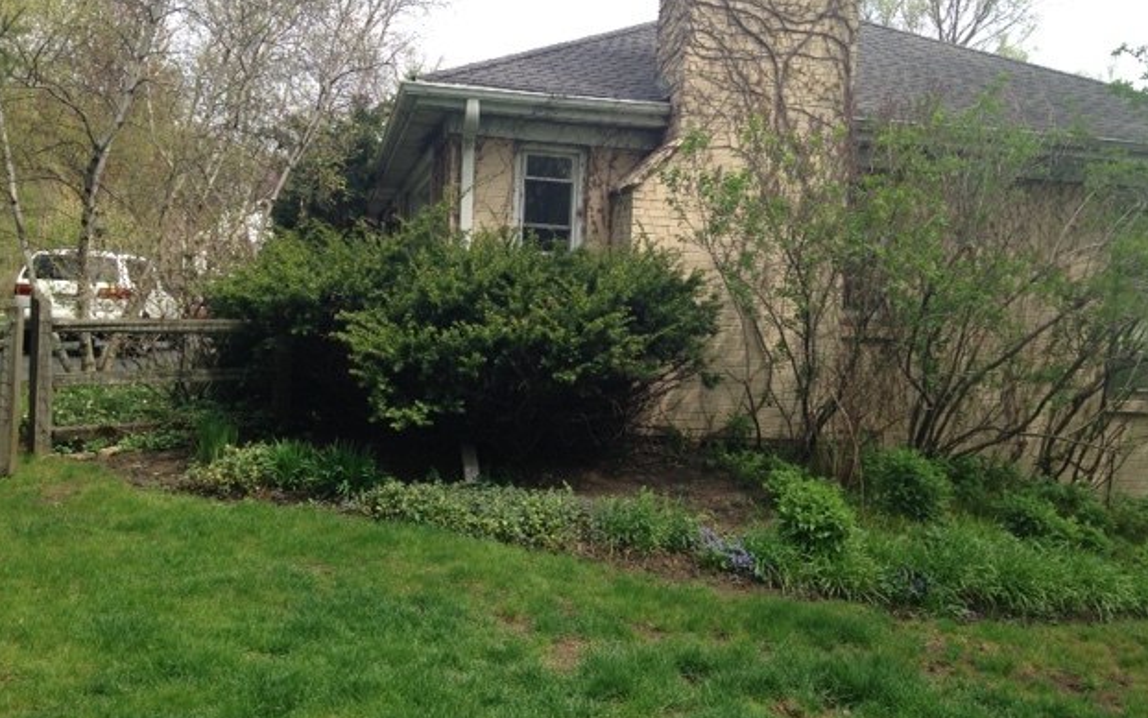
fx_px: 1127
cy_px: 321
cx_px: 572
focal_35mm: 36
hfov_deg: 54.0
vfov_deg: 35.3
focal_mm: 4.12
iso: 50
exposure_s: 1/488
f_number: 2.4
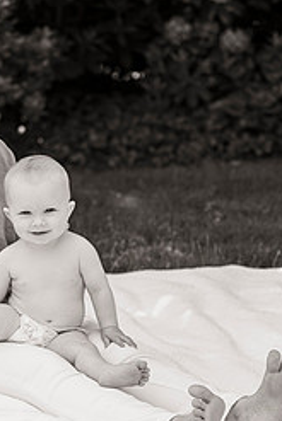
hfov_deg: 9.6
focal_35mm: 142
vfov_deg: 14.4
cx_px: 43
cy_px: 227
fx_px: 1666
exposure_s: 1/640
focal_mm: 78
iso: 400
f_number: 3.5
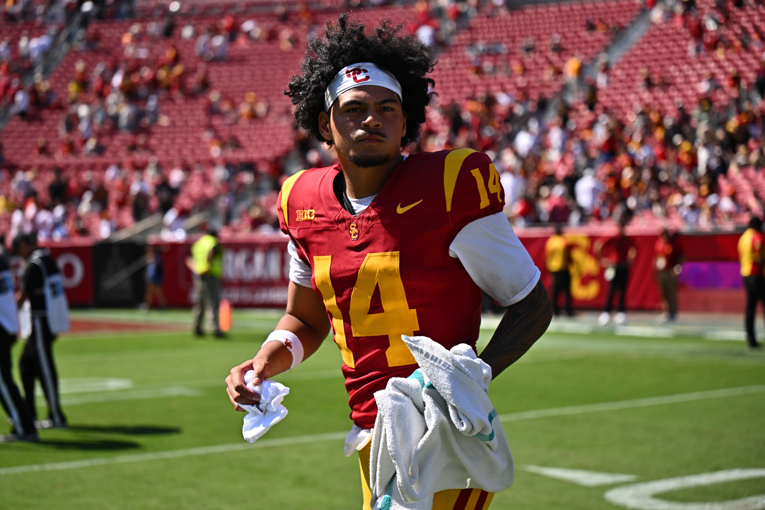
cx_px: 382
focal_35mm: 70
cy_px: 255
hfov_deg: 28.8
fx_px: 1487
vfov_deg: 19.5
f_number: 2.8
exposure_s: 1/4000
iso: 160
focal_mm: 70
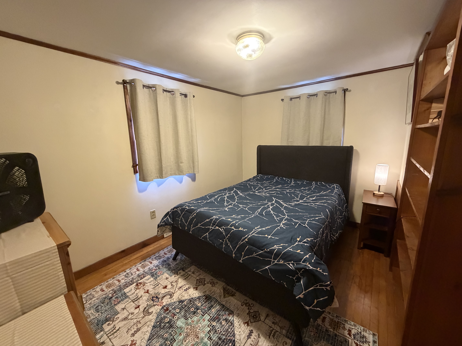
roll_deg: +0.9
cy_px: 173
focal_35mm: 14
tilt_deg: -10.3
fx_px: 187
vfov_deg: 85.7
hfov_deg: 102.1
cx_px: 231
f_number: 2.2
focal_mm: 2.22
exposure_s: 1/60
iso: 800
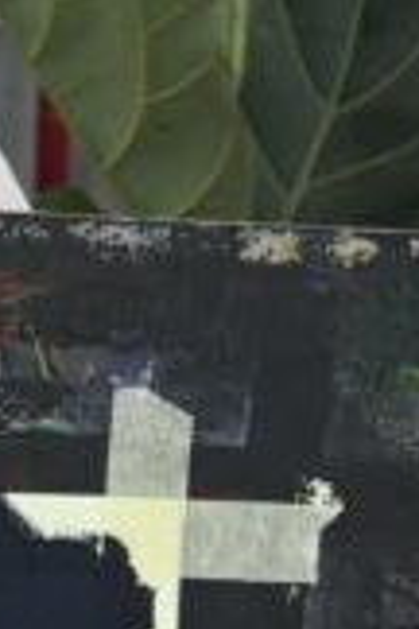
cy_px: 252
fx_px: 2915
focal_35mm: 167
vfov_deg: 12.3
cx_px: -632
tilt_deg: -15.4
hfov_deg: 7.6
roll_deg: +1.3
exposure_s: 1/50
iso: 64
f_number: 1.6
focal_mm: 5.96
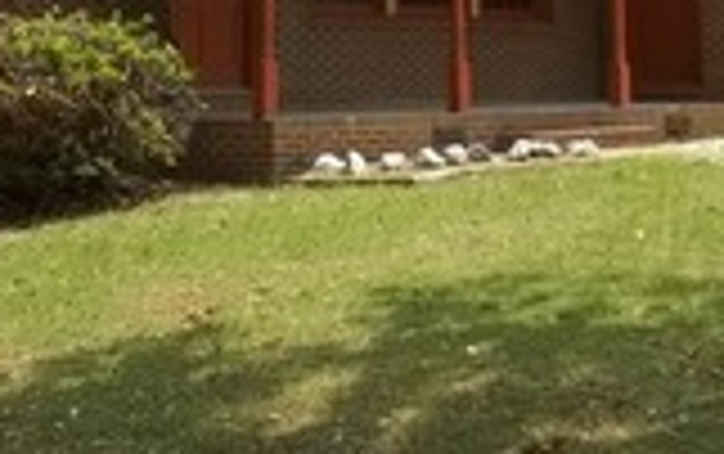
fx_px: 1481
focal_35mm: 75
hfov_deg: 27.4
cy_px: -112
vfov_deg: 16.6
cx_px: 279
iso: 64
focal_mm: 5.9
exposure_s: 1/100
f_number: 8
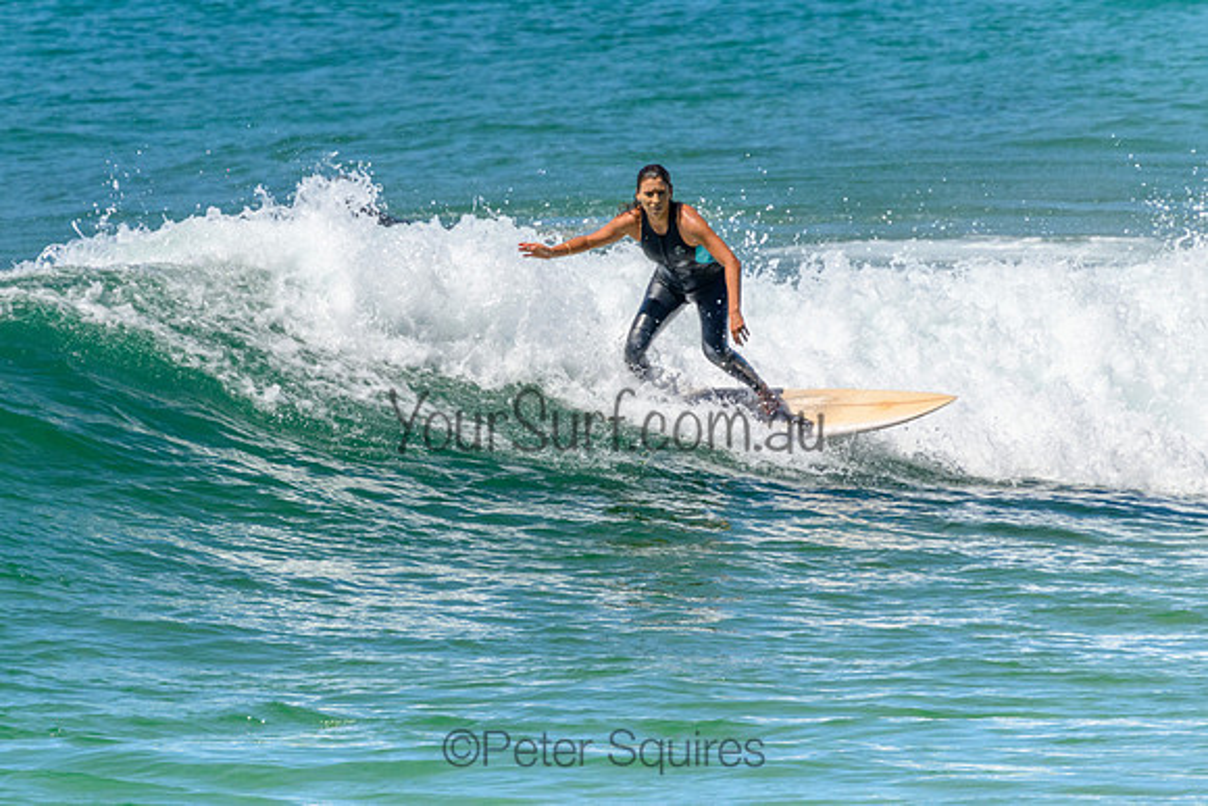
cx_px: 532
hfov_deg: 1.9
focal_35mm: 1101
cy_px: 317
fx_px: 36938
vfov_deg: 1.3
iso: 1100
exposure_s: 1/2000
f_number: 11
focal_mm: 800
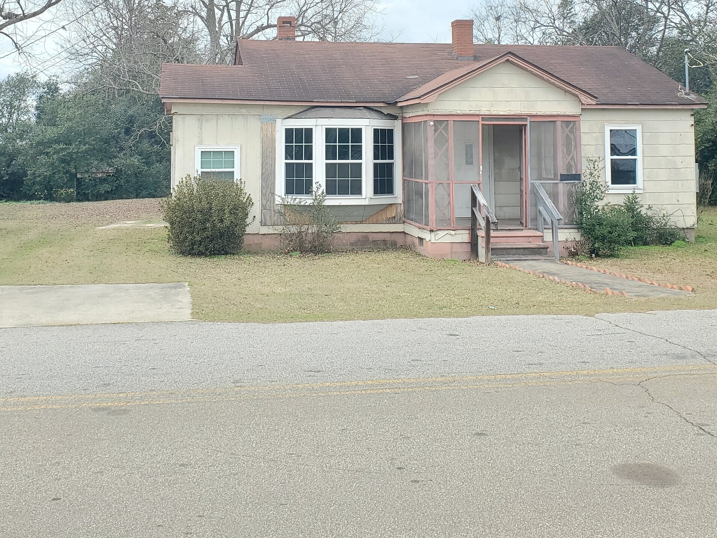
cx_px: 349
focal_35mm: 42
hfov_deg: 44.8
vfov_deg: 33.5
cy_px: 121
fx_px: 870
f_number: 2.4
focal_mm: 4.3
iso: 50
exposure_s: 1/145
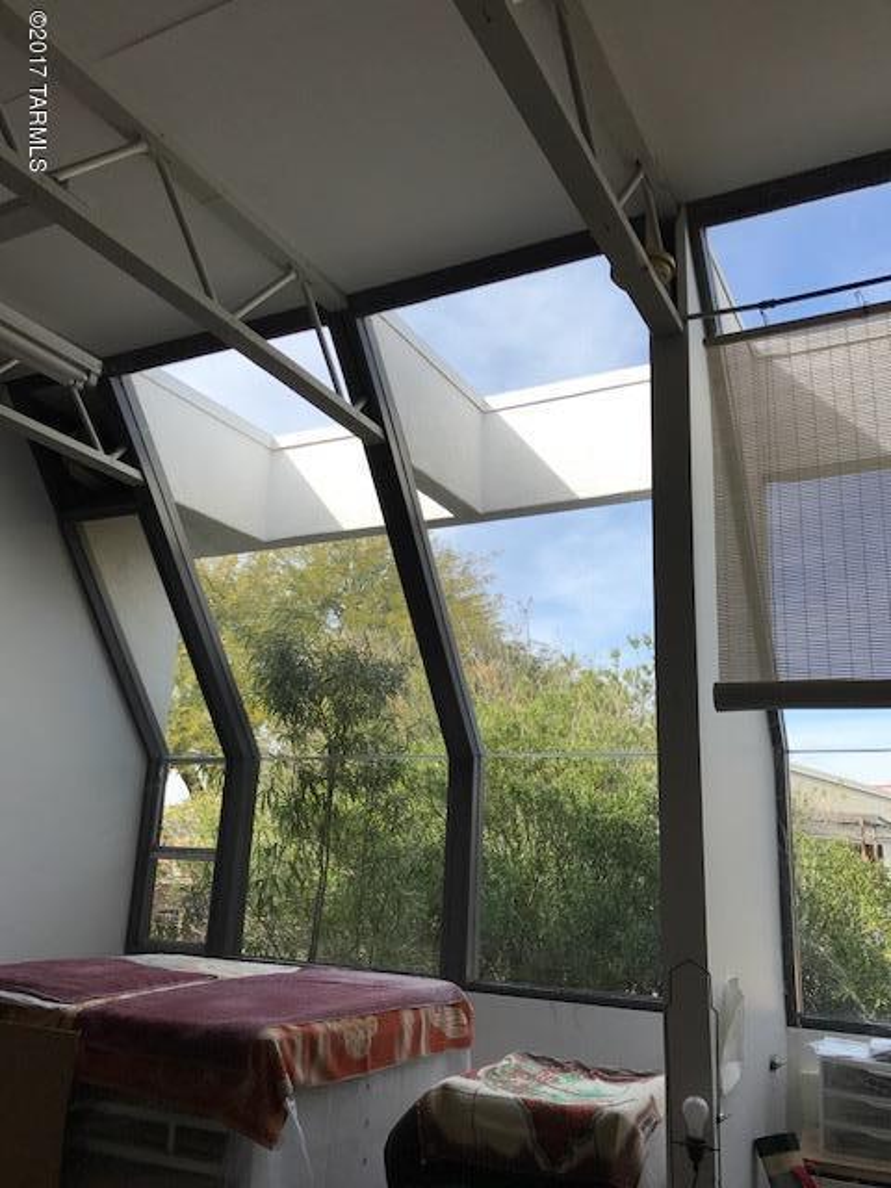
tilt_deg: +14.0
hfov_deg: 49.7
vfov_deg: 63.4
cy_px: 594
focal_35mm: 28
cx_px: 446
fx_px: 961
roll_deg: -2.0
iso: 20
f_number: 1.8
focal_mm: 3.99
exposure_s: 1/1168
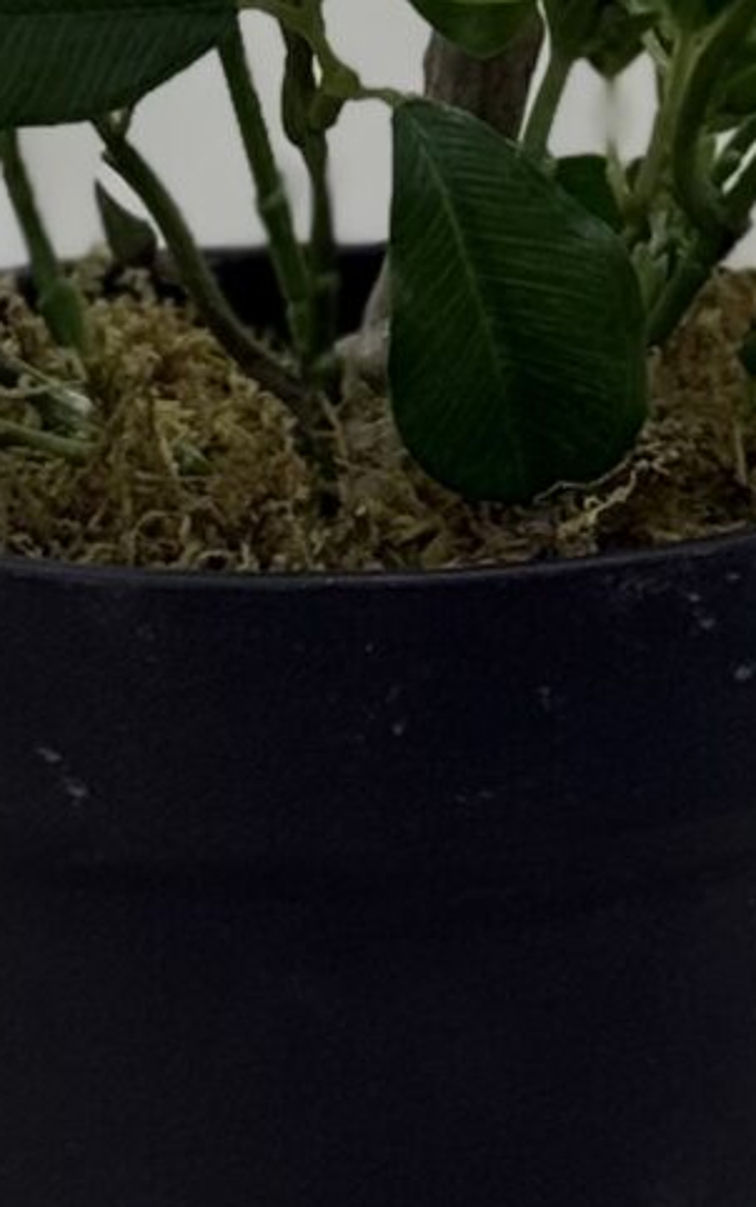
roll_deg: +1.0
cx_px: 586
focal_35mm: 270
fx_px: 8885
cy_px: -1084
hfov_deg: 4.9
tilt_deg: -3.8
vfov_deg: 7.5
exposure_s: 1/121
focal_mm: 6.76
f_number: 1.78
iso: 50
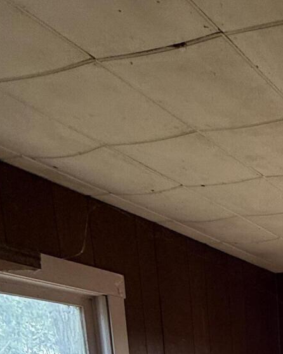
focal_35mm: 49
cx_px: 417
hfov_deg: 24.5
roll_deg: -0.5
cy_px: 492
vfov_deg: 28.7
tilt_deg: -10.2
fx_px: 513
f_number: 2.2
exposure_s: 1/99
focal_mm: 2.22
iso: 64
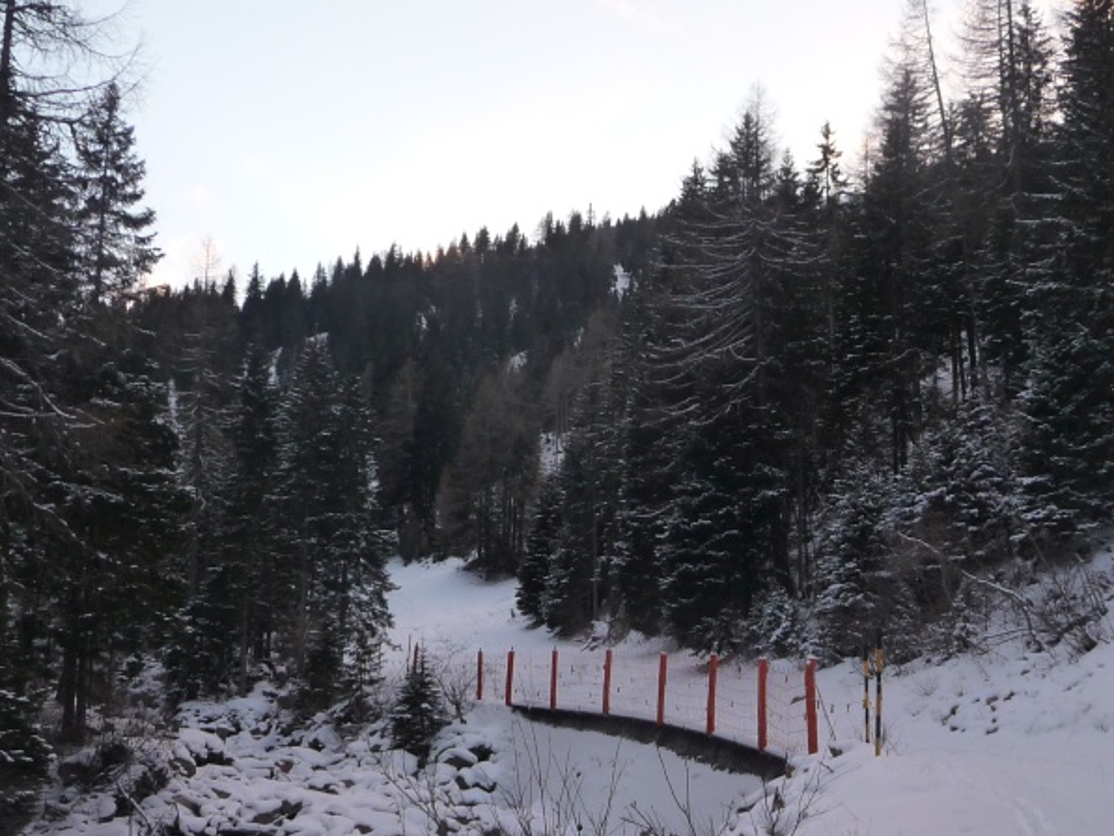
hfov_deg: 39.2
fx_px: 1545
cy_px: 593
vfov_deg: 29.9
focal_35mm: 48
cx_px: 733
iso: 160
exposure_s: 1/80
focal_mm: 4.7
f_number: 3.3
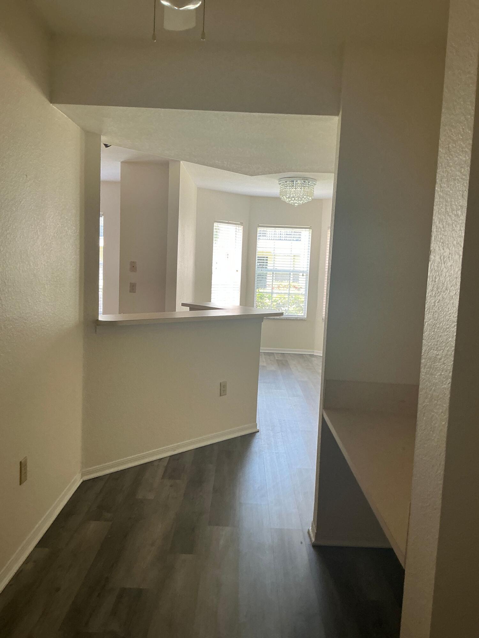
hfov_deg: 49.7
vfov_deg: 63.4
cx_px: 240
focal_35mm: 28
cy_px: 319
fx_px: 517
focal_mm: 3
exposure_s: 1/60
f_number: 1.8
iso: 64
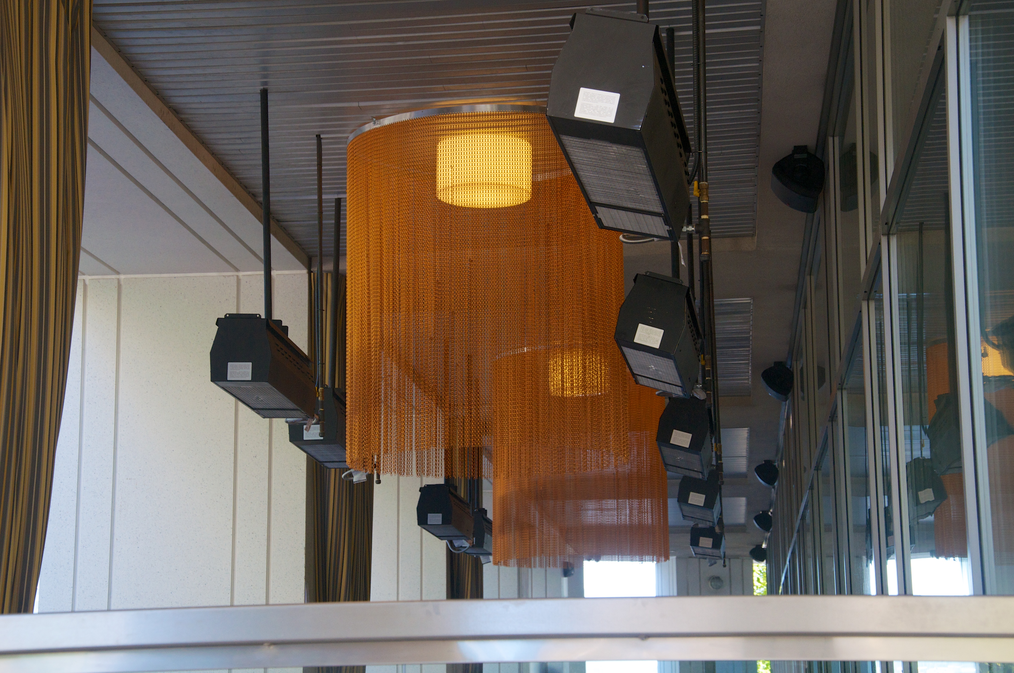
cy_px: 336
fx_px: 2110
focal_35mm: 75
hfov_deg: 27.0
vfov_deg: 18.1
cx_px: 507
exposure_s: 1/80
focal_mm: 50
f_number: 8
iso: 640
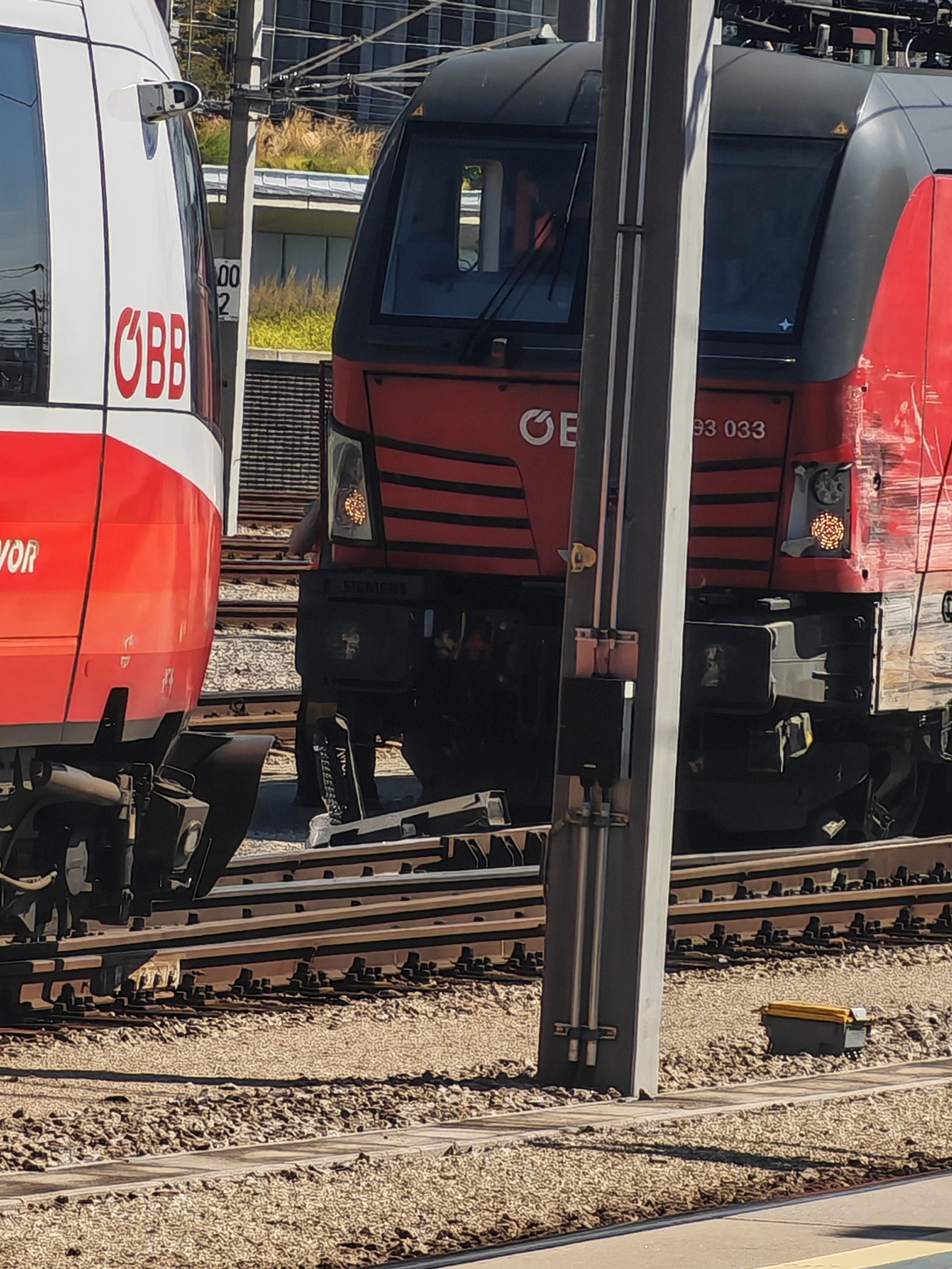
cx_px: 550
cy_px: 582
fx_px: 11512
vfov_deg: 6.3
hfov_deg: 4.7
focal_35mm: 314
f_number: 2.4
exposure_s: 1/780
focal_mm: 8.67
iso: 50
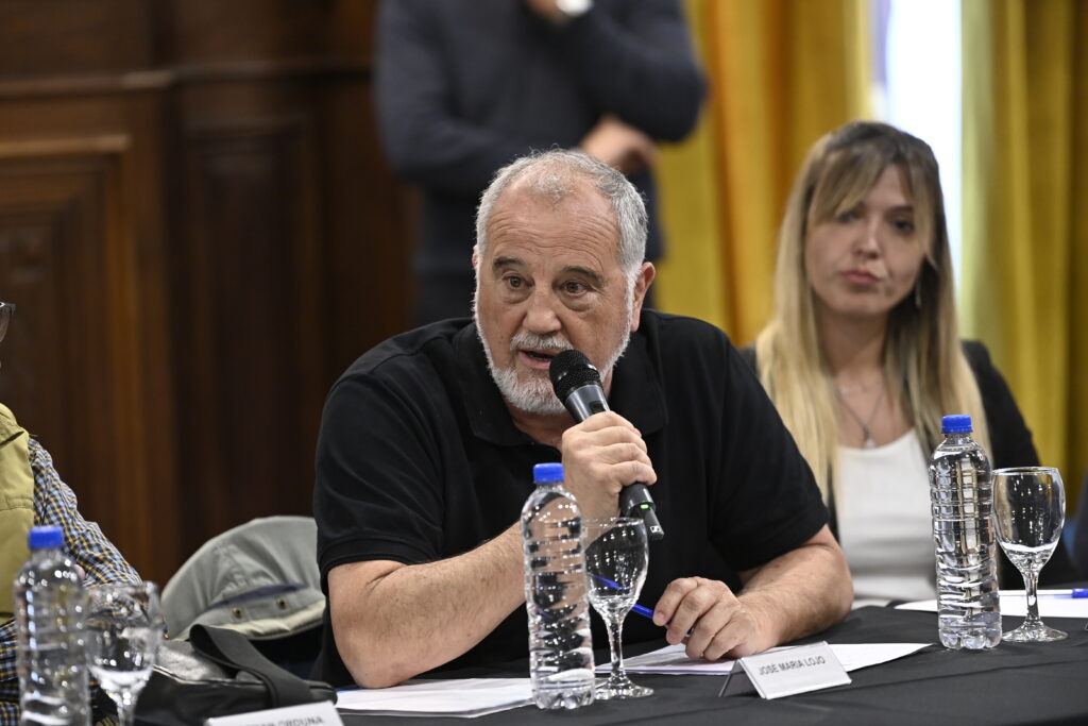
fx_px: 6045
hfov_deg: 10.3
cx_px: 544
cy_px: 363
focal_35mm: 200
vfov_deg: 6.9
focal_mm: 200
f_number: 3.2
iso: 2000
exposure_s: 1/200
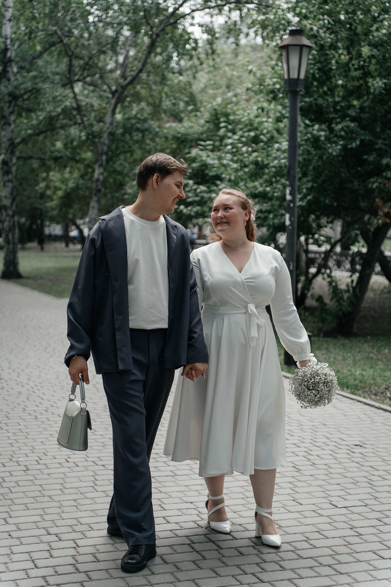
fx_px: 1059
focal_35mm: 65
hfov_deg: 20.9
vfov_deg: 31.0
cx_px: 196
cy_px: 294
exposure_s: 1/250
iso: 50
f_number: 2.8
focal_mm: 65
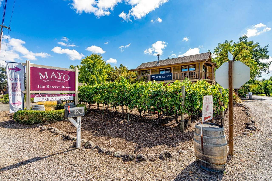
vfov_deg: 73.7
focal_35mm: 16
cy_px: 90
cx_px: 136
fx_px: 121
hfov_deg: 96.7
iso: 400
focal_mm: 16
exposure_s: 1/320
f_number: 11
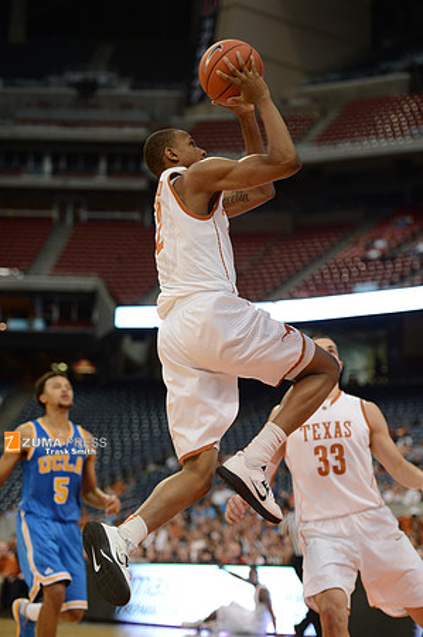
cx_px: 212
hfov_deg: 15.9
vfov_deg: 23.7
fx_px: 1519
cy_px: 318
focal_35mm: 86
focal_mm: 86
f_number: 2.8
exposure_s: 1/1250
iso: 2000
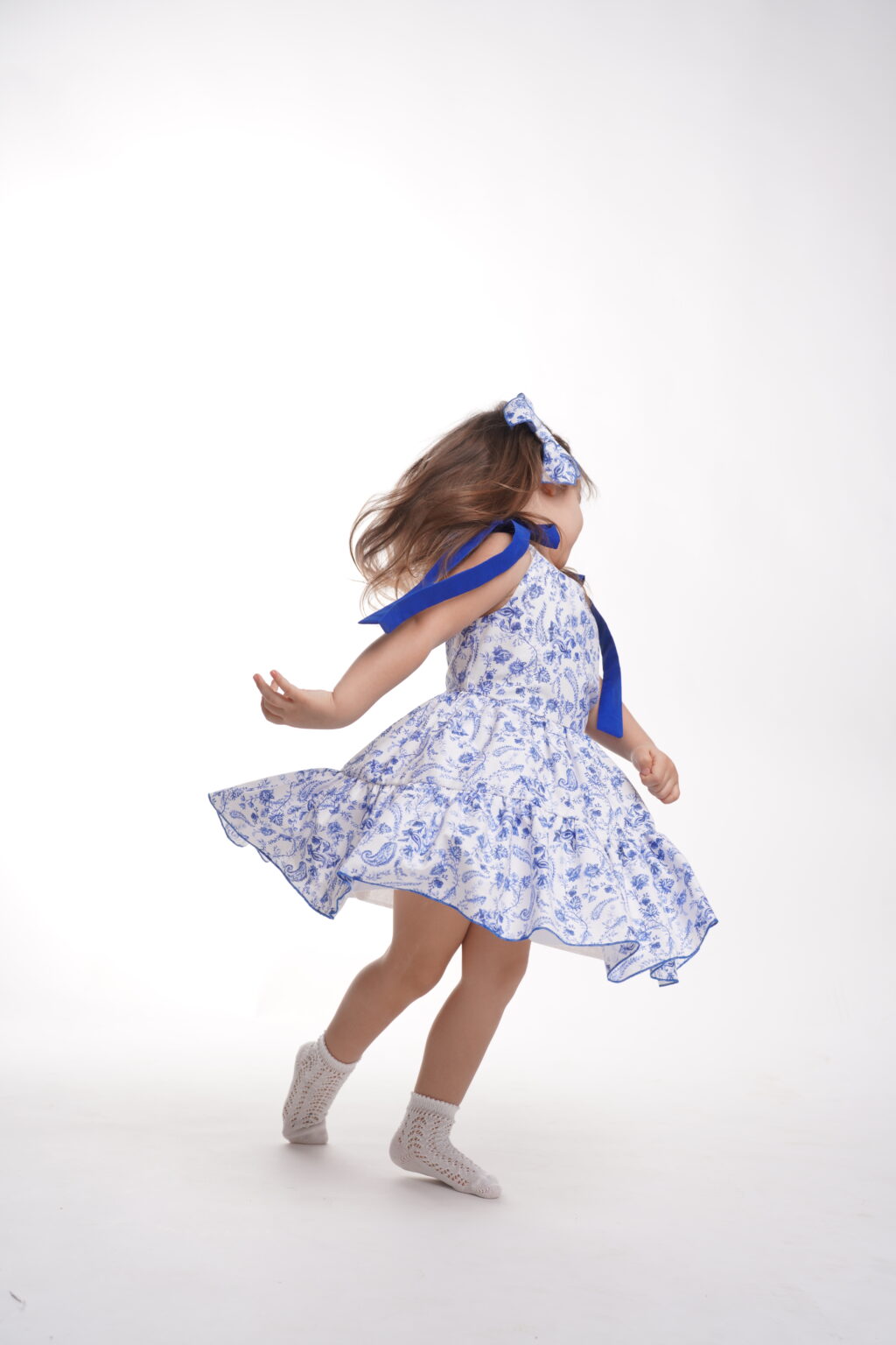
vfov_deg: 39.6
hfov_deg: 27.0
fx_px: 1867
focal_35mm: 50
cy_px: 672
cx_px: 448
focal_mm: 50
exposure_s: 1/160
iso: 250
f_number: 4.5
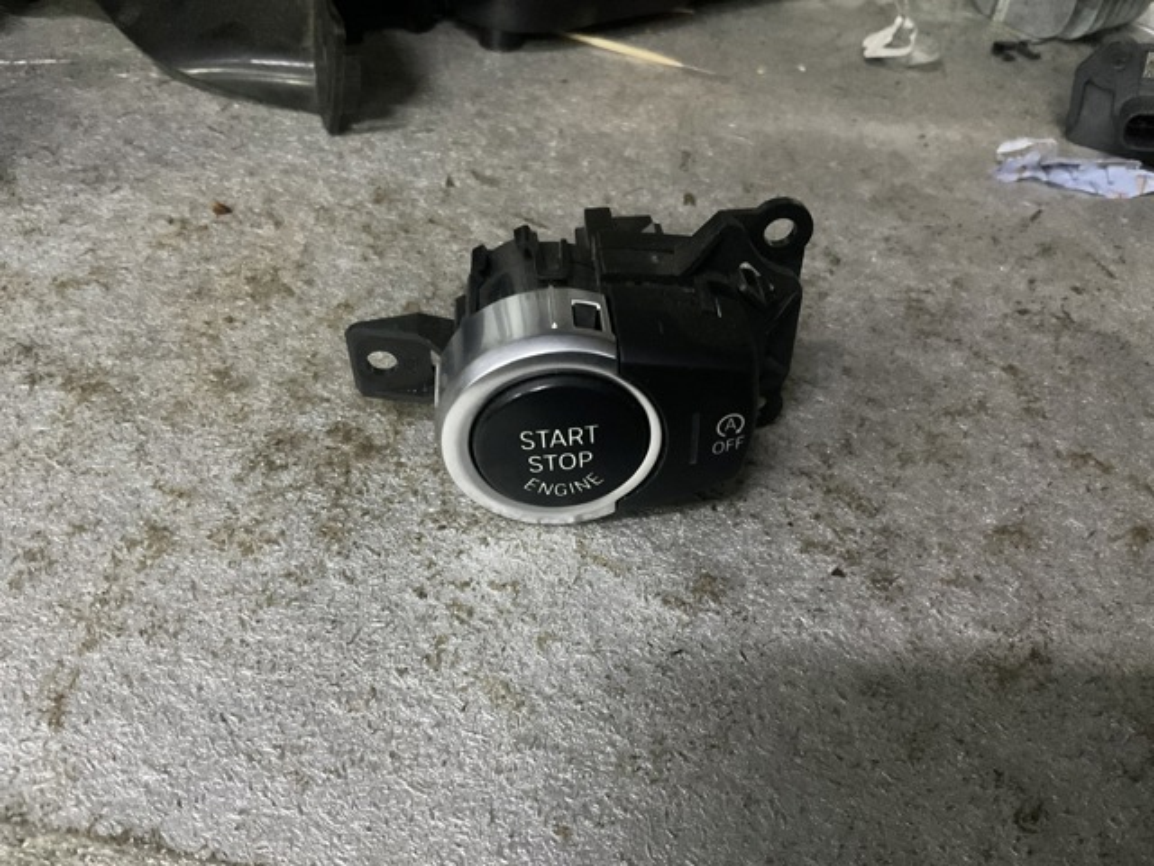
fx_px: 967
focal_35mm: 29
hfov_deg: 61.7
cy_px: 433
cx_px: 577
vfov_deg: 48.2
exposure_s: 1/20
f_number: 1.8
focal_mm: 3
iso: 500
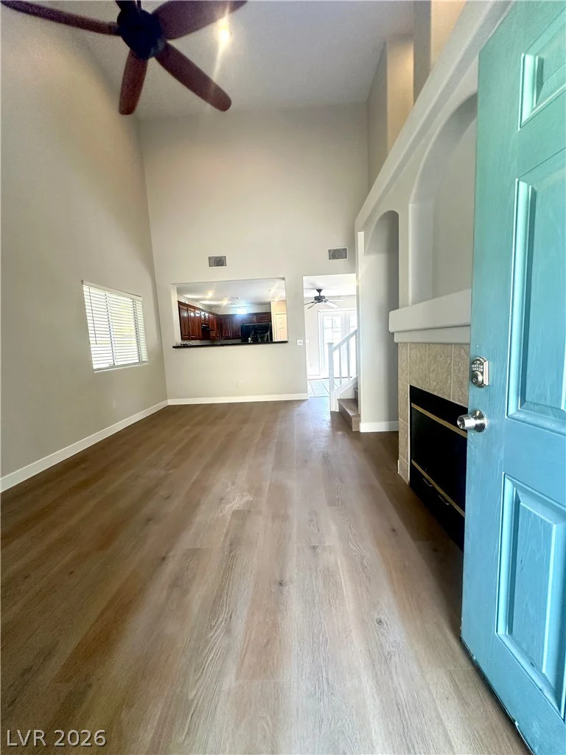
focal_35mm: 14
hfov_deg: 85.7
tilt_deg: -6.4
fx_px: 305
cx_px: 283
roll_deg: +3.1
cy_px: 378
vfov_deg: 102.1
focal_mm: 2.22
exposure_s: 1/120
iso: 200
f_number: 2.2
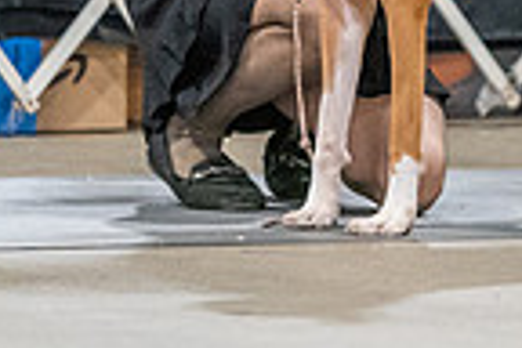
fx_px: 11672
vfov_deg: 1.7
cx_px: 420
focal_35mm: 805
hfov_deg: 2.6
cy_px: -306
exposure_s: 1/250
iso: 6400
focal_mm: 200
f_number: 3.2
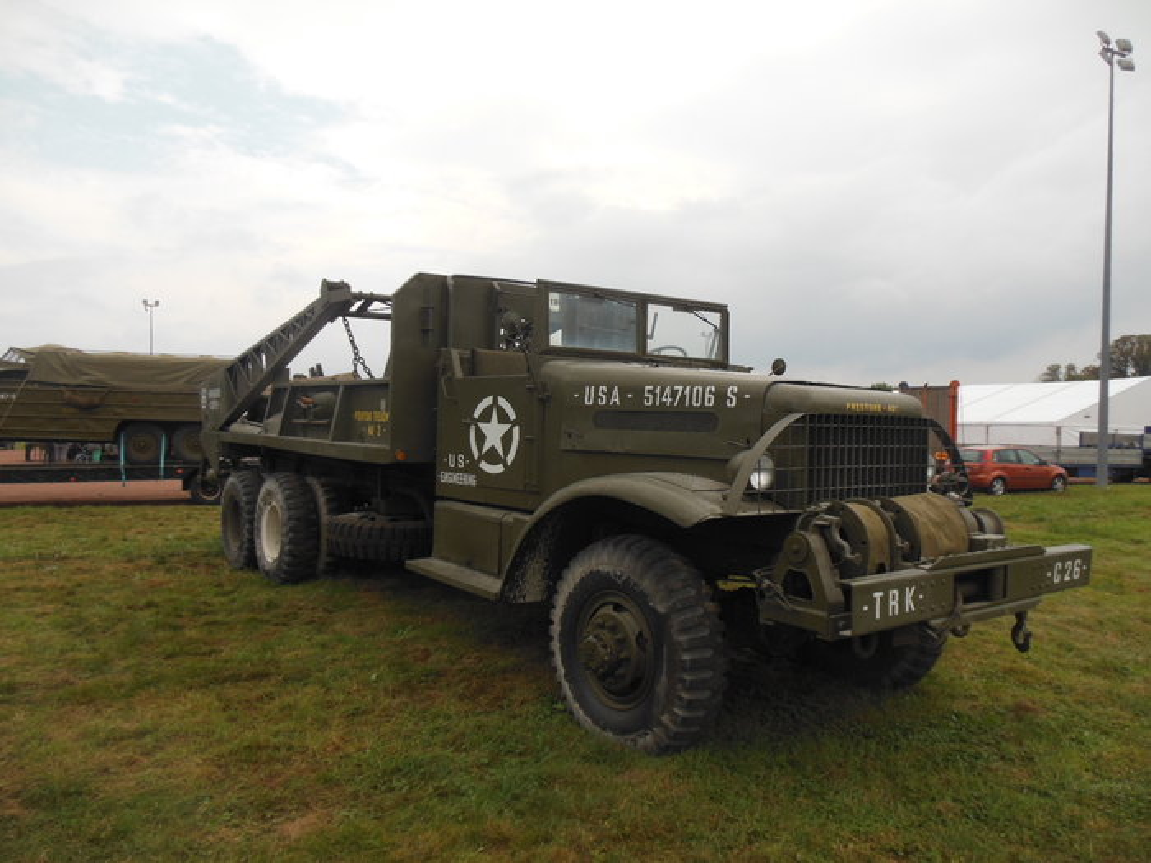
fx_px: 831
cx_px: 576
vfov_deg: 54.9
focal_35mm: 25
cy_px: 432
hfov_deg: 69.4
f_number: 3.2
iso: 125
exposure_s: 1/640
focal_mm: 4.5
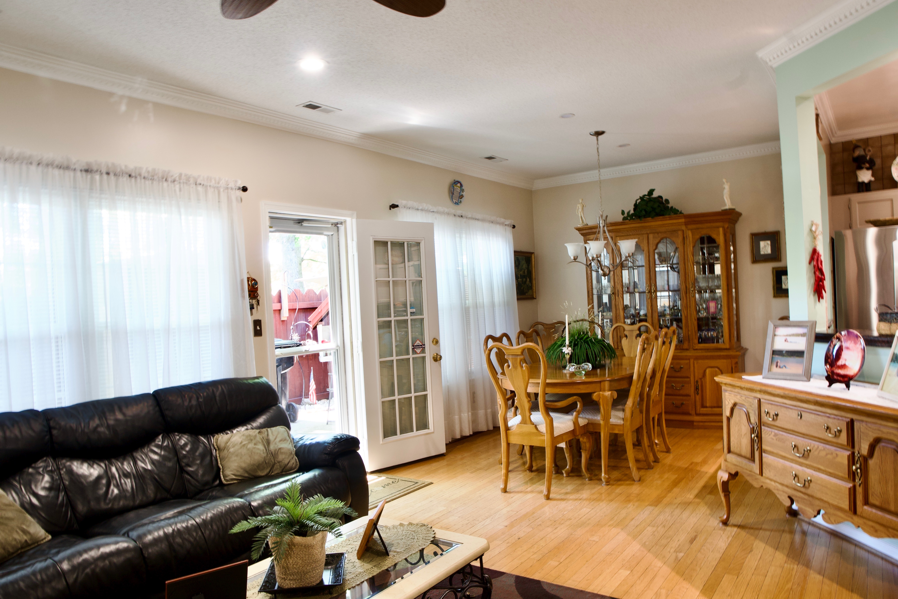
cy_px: 300
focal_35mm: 24
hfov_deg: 73.7
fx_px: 599
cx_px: 449
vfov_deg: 53.1
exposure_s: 1/1.6
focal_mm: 16
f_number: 11
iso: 320
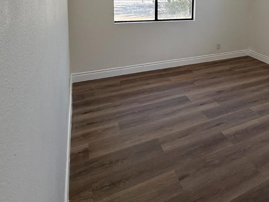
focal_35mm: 29
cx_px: 219
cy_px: 17
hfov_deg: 56.7
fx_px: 225
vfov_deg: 43.7
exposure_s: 1/218
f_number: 2.2
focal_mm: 2.22
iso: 64
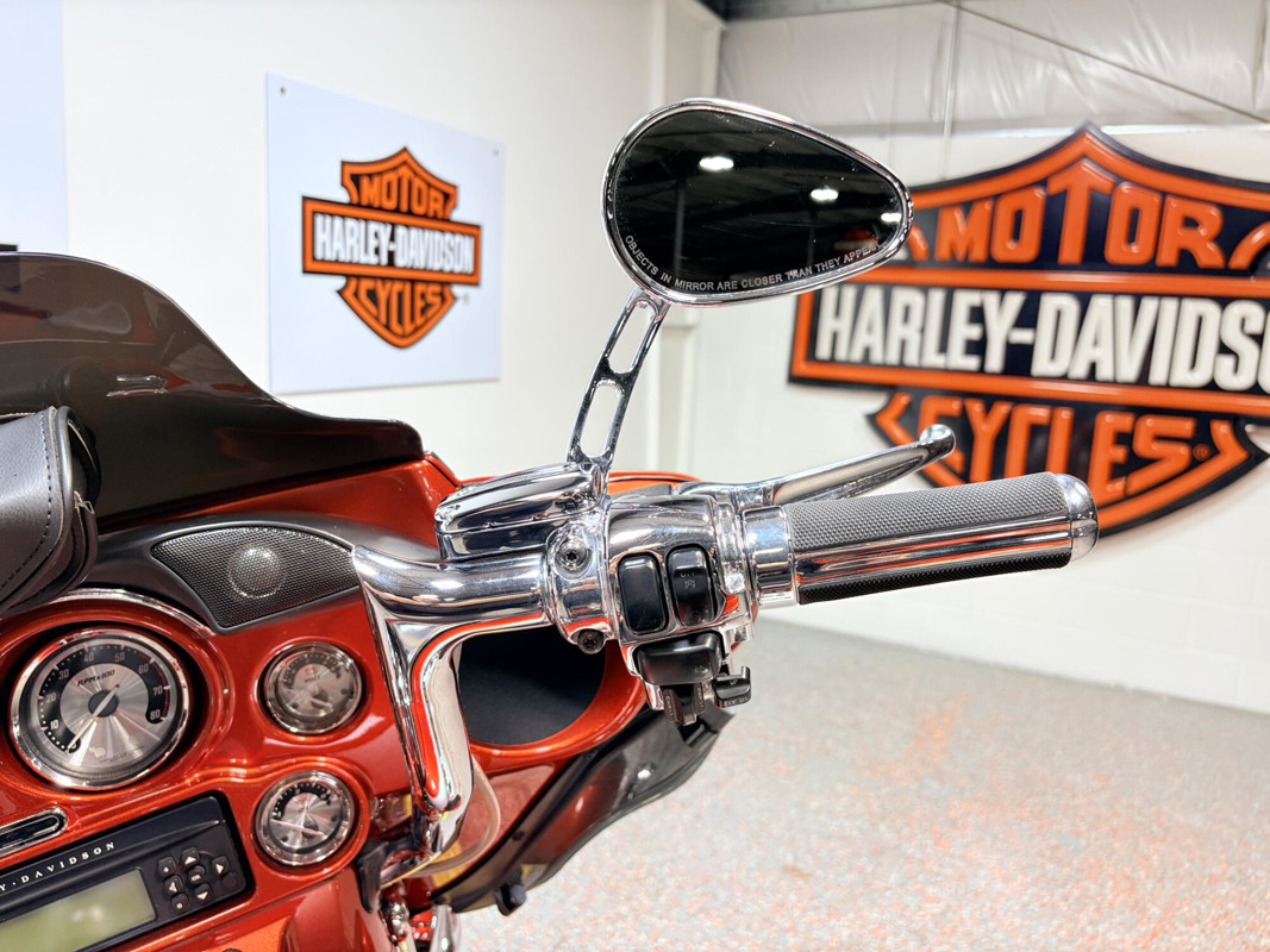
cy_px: 476
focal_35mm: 26
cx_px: 635
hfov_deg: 67.3
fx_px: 954
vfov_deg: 53.1
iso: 64
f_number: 1.6
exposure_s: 1/120
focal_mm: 5.96
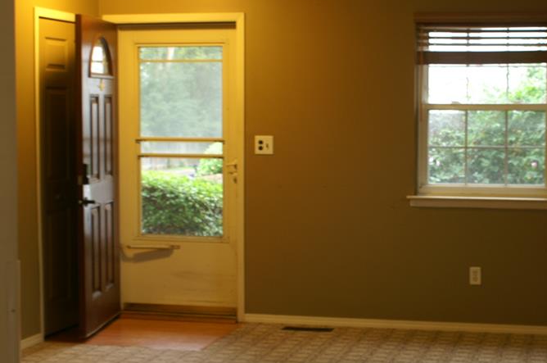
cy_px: 200
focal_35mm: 69
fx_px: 1047
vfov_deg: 19.7
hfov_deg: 29.2
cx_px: 341
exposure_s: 1/2
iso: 100
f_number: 4.5
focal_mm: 30
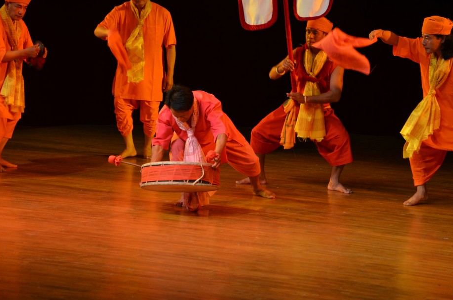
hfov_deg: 14.7
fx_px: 1752
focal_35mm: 140
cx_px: 239
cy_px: 137
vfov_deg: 9.8
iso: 640
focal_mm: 85
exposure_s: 1/60
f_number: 5.6
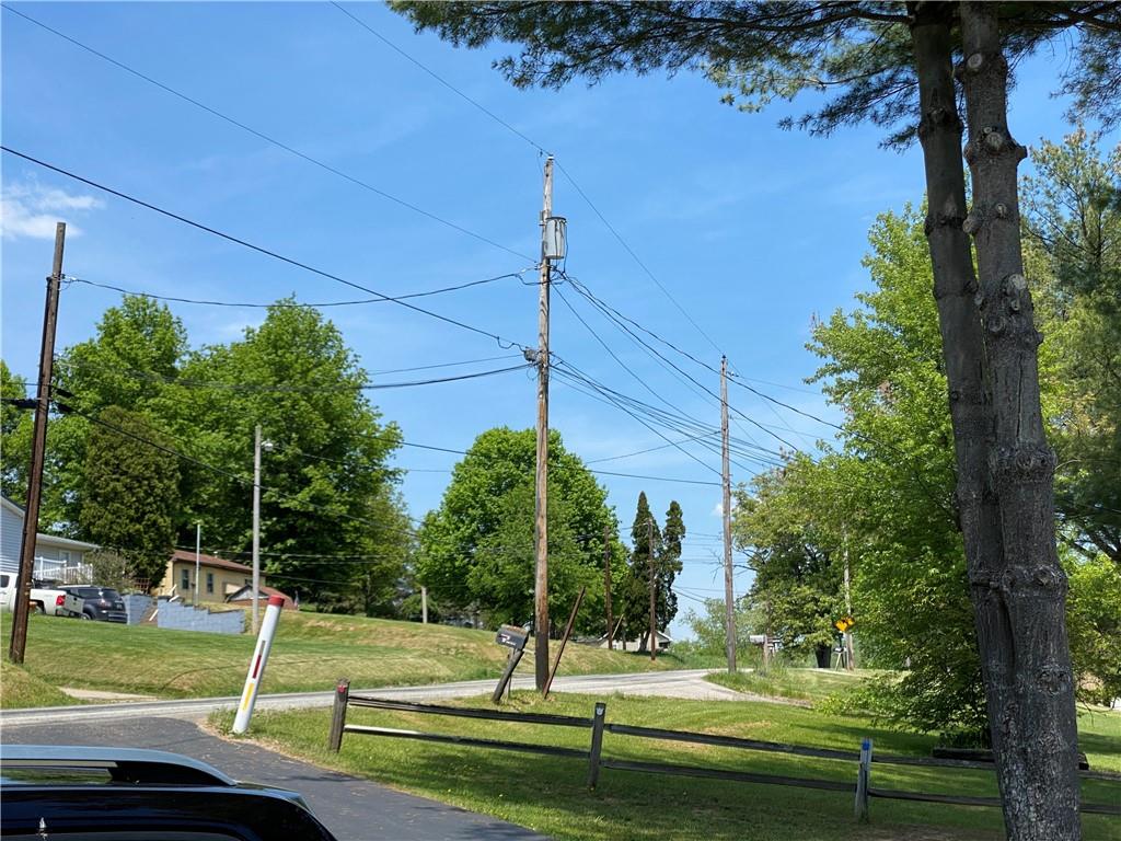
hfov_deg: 36.8
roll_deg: +2.3
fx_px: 1684
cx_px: 560
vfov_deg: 28.0
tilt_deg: +9.6
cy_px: 420
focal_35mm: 52
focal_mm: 6
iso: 20
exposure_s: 1/1020
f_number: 2
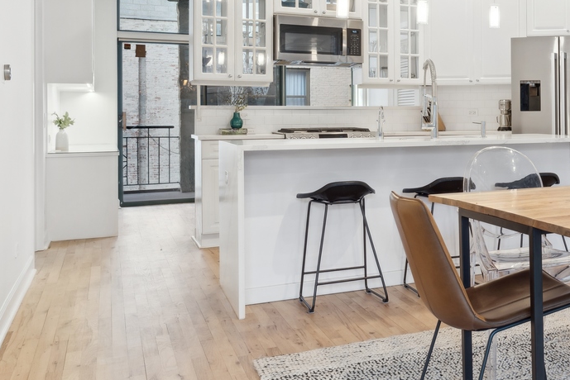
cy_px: 118
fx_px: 744
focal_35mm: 47
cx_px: 649
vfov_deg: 28.4
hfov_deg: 35.0
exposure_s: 1/10
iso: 320
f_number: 8
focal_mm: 20
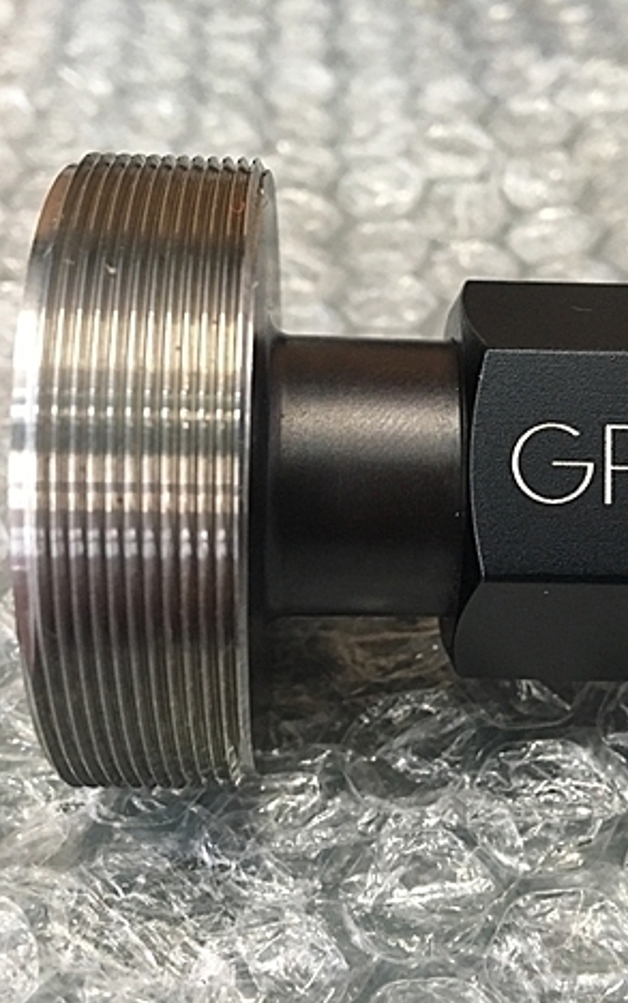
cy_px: 497
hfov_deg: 30.5
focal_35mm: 42
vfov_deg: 47.2
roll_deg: +2.3
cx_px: 379
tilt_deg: -44.3
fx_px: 1149
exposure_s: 1/30
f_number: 2.2
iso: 160
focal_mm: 4.15
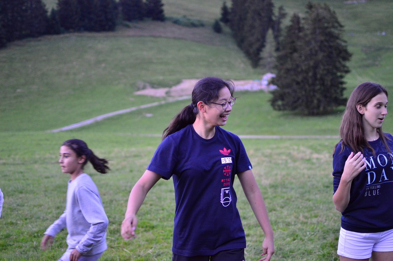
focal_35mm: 52
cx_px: 196
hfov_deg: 37.9
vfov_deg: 25.7
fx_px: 573
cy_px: 130
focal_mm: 35
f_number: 1.8
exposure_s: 1/200
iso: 1000
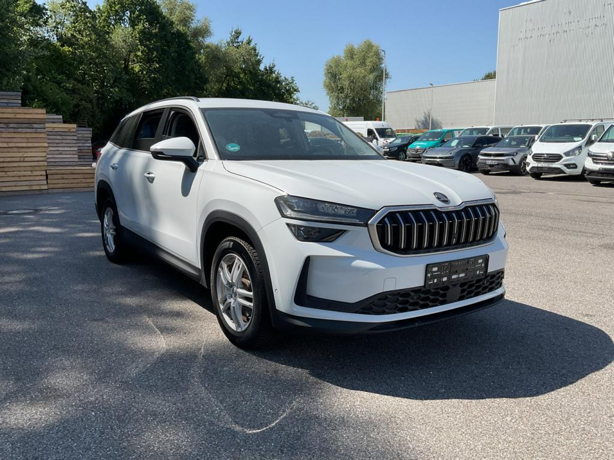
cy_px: 230
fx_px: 514
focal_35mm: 29
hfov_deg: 61.7
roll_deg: -0.7
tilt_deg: -10.0
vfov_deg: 48.2
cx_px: 307
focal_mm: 3
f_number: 1.8
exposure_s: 1/1730
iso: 16
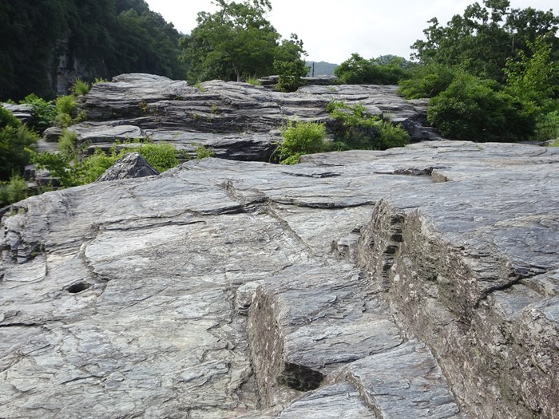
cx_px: 280
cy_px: 210
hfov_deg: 39.7
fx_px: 775
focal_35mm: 48
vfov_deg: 30.3
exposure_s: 1/250
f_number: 4.5
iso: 80
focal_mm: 8.18
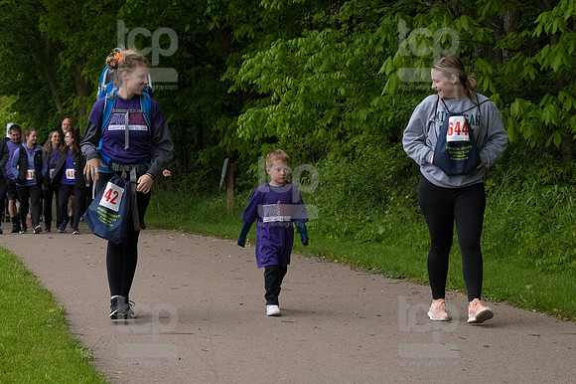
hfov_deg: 19.5
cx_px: 288
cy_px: 192
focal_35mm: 105
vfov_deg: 13.0
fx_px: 1679
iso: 4000
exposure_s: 1/1600
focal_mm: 70
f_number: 7.1
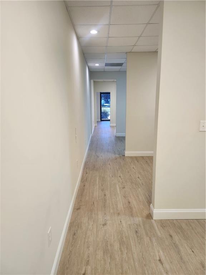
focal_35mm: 23
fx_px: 182
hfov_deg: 58.9
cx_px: 103
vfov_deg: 73.9
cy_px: 138
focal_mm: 5.54
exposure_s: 1/120
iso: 160
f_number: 1.8
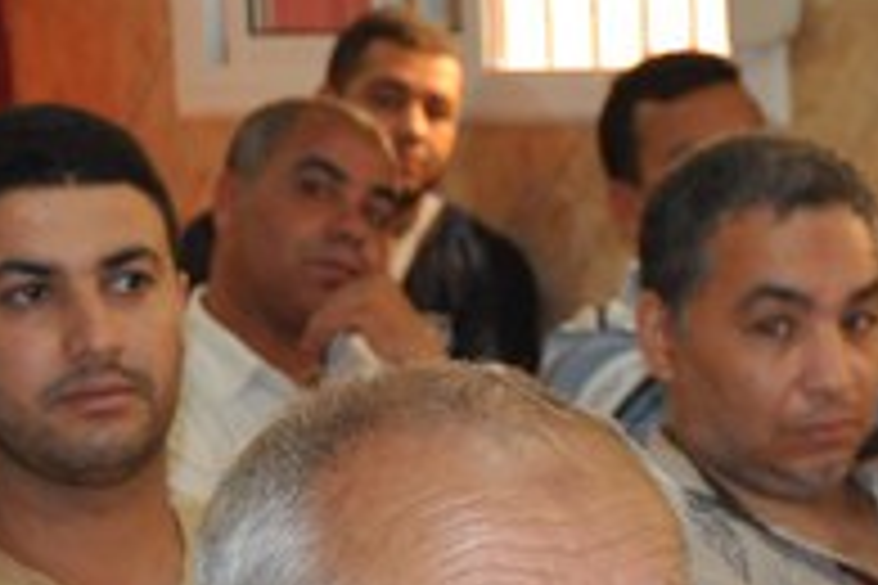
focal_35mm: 167
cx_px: 1058
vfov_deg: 8.2
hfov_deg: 12.0
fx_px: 4073
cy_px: 475
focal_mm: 34
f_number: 4.5
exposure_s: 1/60
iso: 800
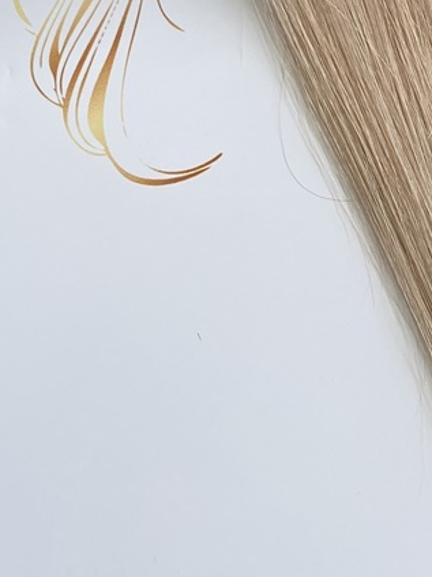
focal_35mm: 82
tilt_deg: -54.7
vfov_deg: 22.0
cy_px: -117
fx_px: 1365
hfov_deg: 16.4
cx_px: 651
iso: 32
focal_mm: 4.25
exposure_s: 1/158
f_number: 1.8
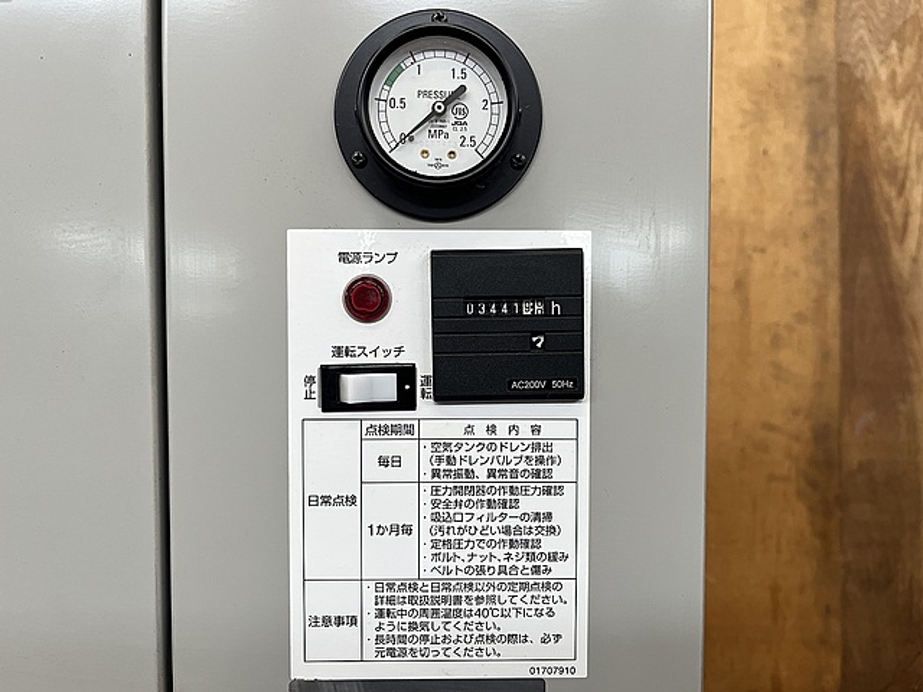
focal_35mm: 26
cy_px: 346
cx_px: 462
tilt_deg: -3.6
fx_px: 693
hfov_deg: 67.3
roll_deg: +0.5
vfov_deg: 53.1
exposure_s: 1/121
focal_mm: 5.1
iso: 100
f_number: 1.6
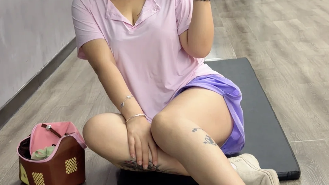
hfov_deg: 30.2
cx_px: 164
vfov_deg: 17.2
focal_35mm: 70
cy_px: 59
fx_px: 611
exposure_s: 1/50
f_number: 1.78
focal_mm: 6.76
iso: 250
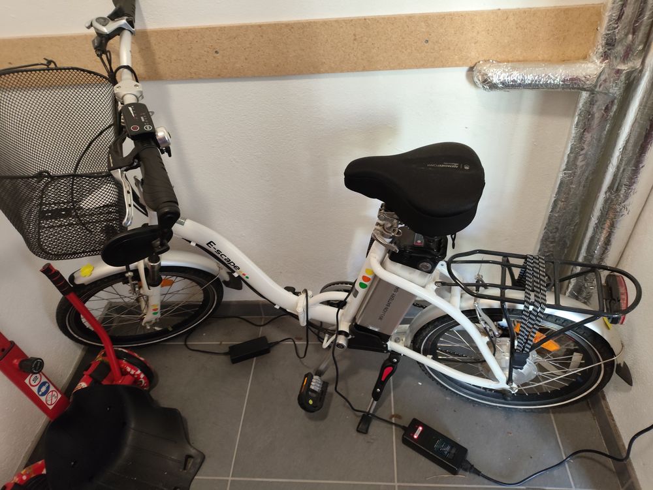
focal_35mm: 25
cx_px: 326
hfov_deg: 69.4
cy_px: 245
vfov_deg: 54.9
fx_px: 472
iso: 400
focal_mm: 4.71
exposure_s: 1/33.3
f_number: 1.79
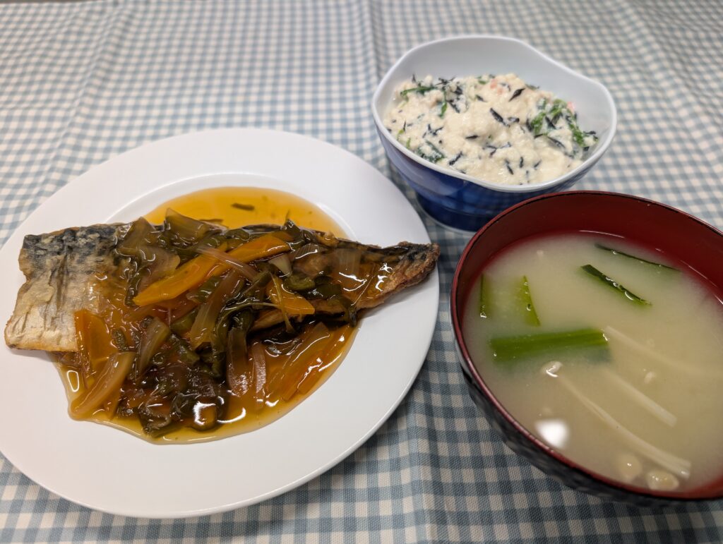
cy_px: 272
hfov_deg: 71.5
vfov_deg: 56.9
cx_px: 362
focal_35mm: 24
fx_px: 502
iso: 104
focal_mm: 6.9
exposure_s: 1/120
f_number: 1.68
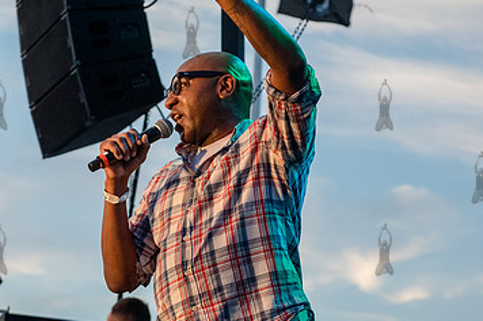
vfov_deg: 9.9
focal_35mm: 139
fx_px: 1864
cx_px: 202
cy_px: 192
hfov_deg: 14.8
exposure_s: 1/2500
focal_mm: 70
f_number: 4.5
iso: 4000
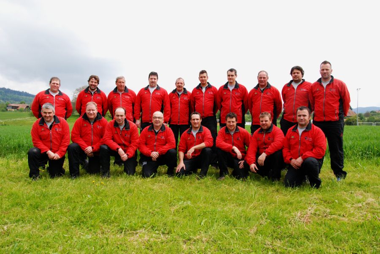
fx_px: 333
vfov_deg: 41.8
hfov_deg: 59.4
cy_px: 127
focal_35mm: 32
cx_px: 190
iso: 720
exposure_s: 1/1000
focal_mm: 21
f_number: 8
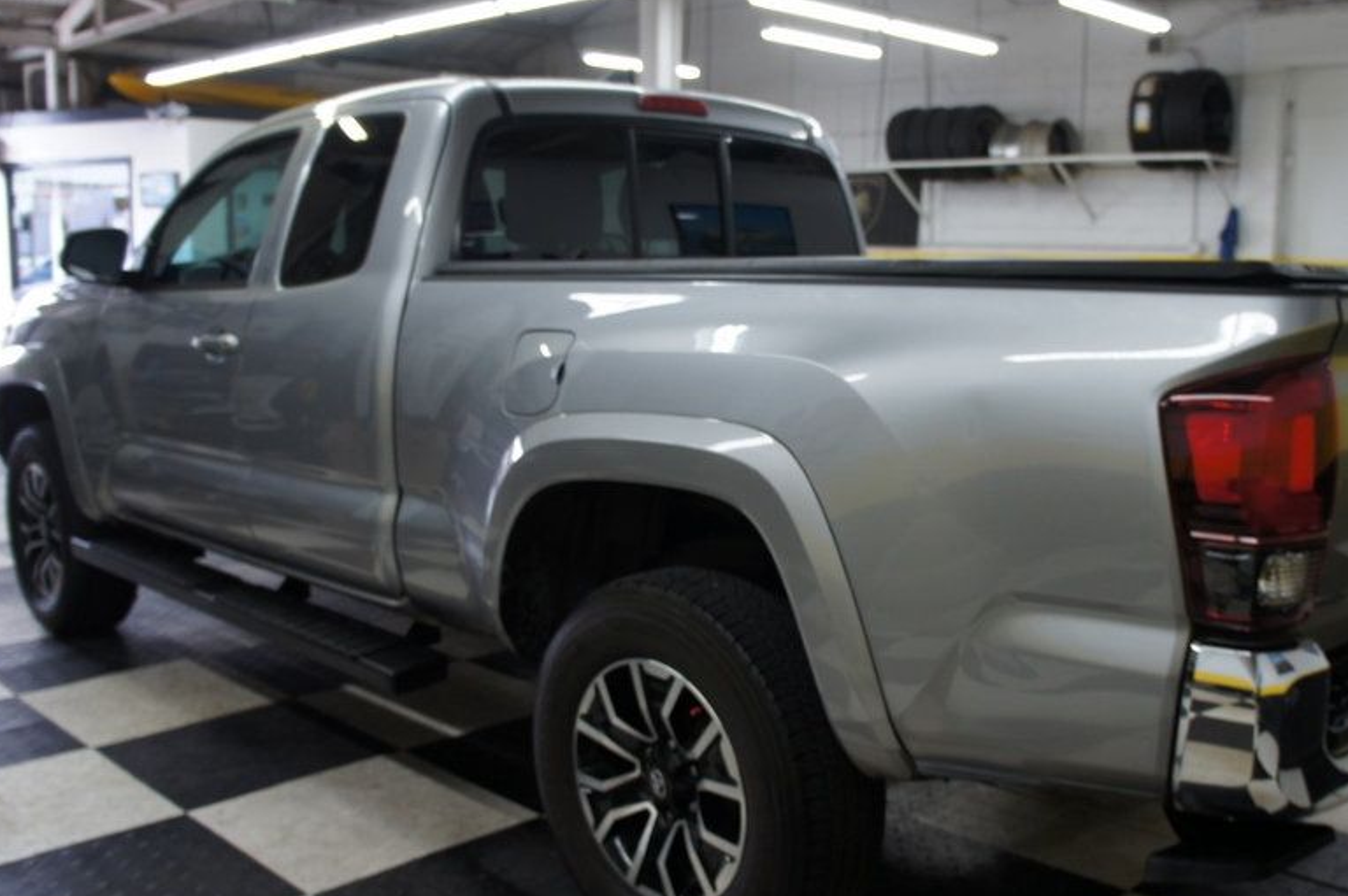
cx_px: 802
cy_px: 474
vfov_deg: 36.8
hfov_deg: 52.8
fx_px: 1347
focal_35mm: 36
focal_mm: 18
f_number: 4
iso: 200
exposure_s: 1/30
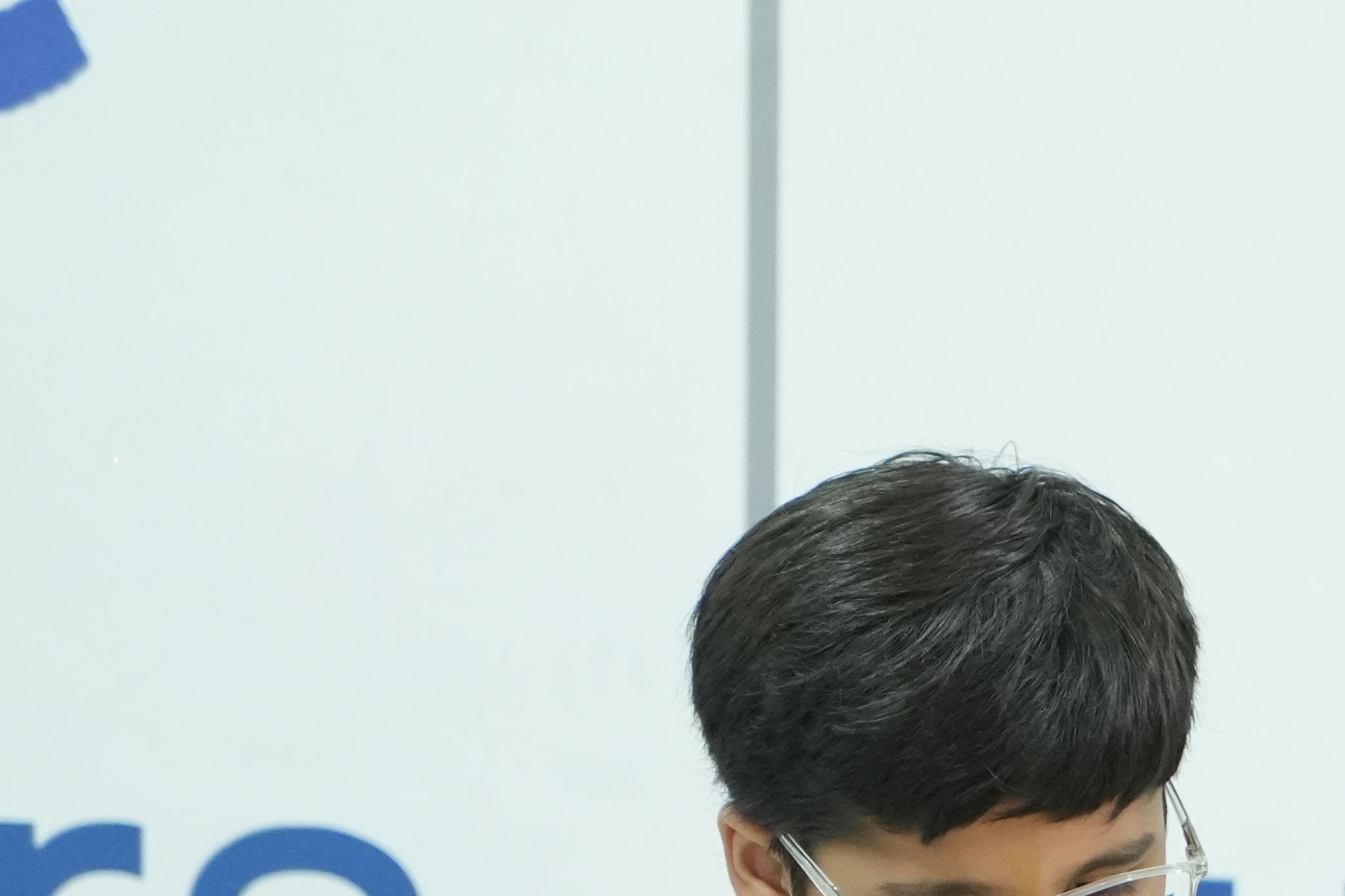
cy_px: 1285
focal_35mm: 221
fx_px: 8256
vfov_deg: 6.2
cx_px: 1657
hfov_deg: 9.2
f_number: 4
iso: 4000
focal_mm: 66
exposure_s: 1/100
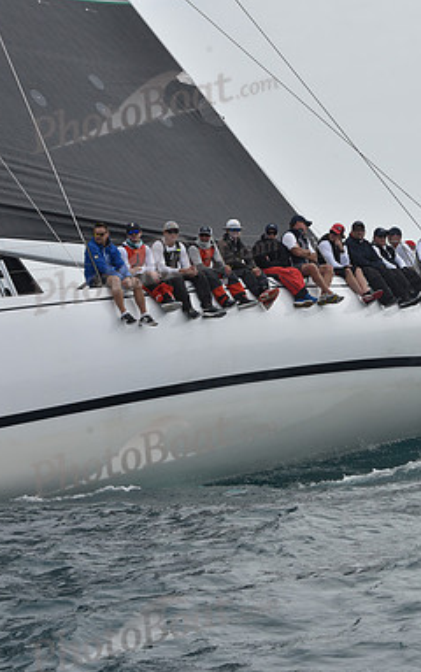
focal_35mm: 108
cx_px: 370
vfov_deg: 19.3
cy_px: 336
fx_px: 1979
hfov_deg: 12.1
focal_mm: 70
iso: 250
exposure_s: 1/800
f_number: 11
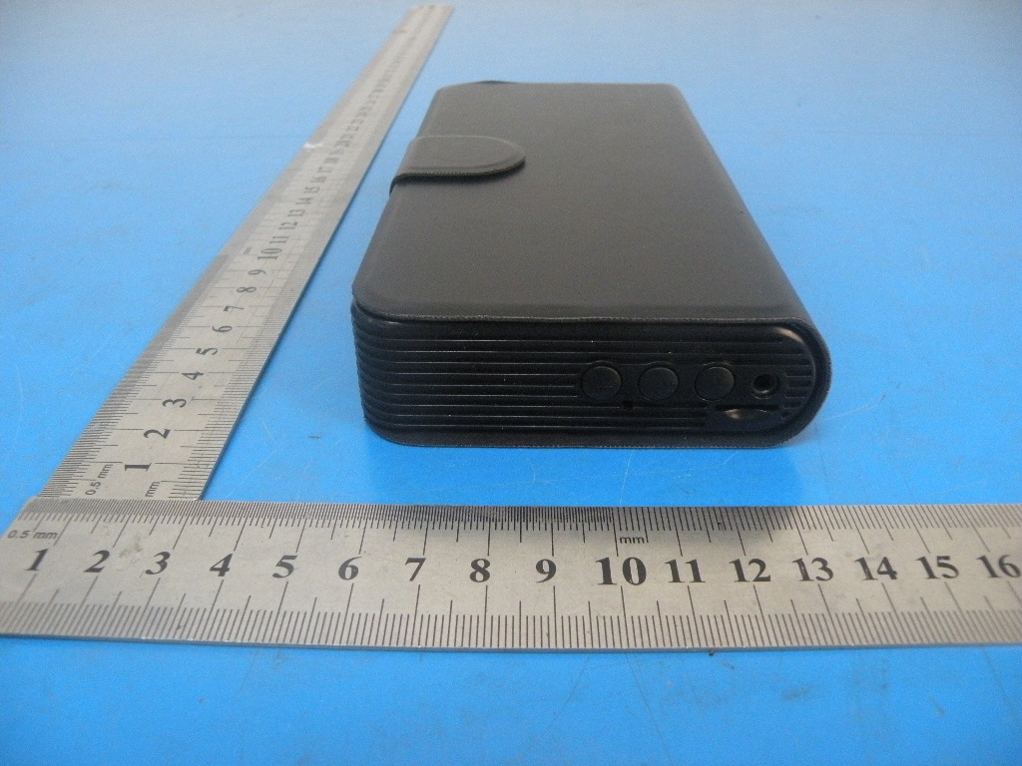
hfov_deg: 65.3
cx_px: 511
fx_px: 797
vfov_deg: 51.4
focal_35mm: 27
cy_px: 383
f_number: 2.8
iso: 400
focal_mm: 4.7
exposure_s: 1/33
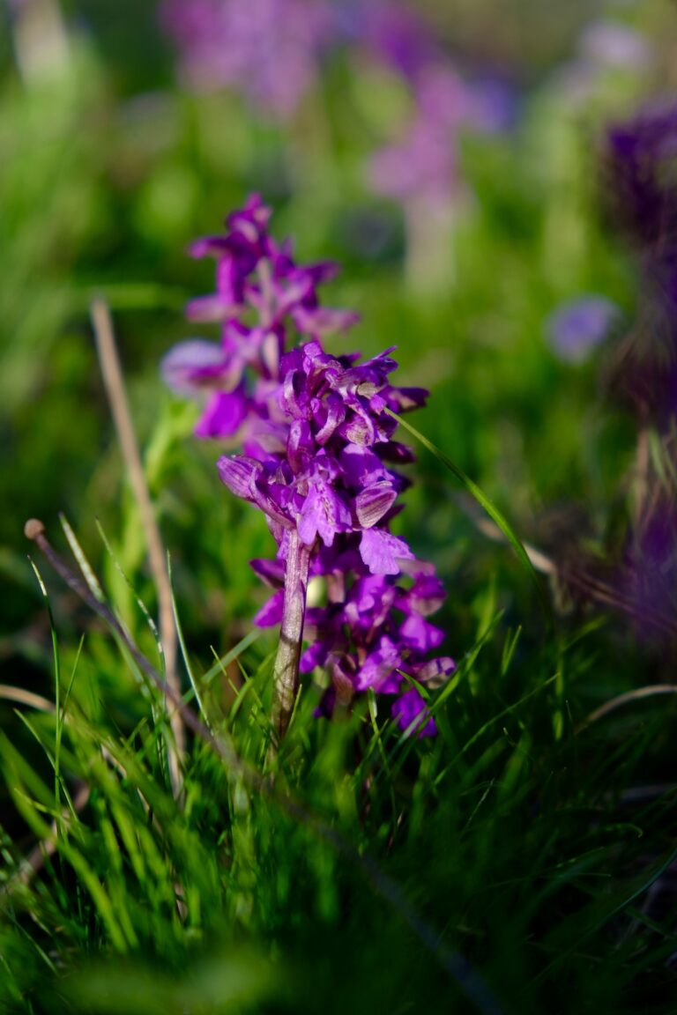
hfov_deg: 16.5
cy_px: 508
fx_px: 2341
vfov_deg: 24.5
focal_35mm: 83
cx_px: 338
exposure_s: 1/340
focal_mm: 55
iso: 200
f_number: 4
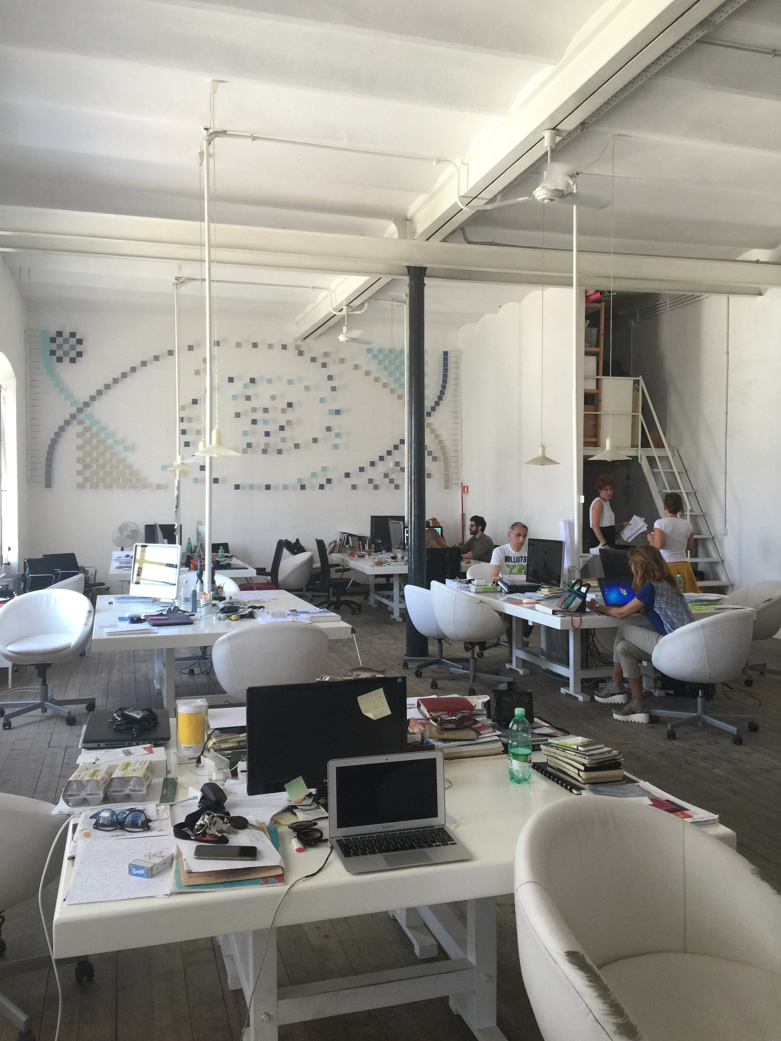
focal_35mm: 29
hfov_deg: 48.2
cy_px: 520
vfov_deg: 61.7
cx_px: 390
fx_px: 872
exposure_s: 1/30
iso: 40
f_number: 2.2
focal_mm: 4.15
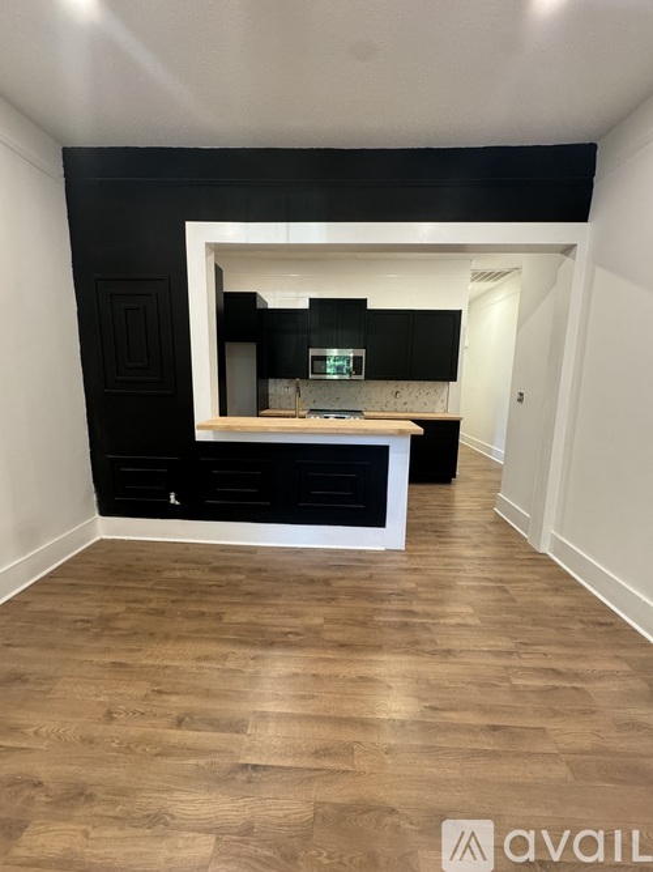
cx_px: 326
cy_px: 436
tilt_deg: -9.4
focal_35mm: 14
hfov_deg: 85.7
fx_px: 352
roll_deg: -1.0
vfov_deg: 102.1
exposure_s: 1/60
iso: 250
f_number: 2.2
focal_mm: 2.22
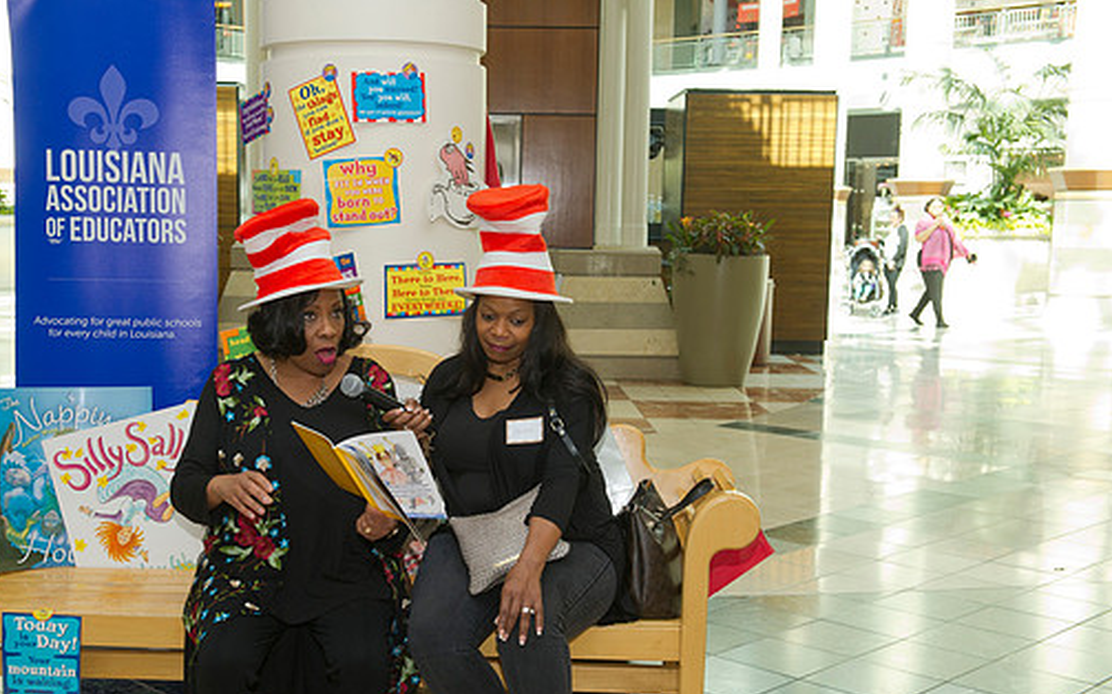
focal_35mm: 47
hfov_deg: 42.6
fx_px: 1424
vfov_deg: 27.4
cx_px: 489
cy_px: 389
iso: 1250
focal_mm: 40
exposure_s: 1/250
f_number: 5.6
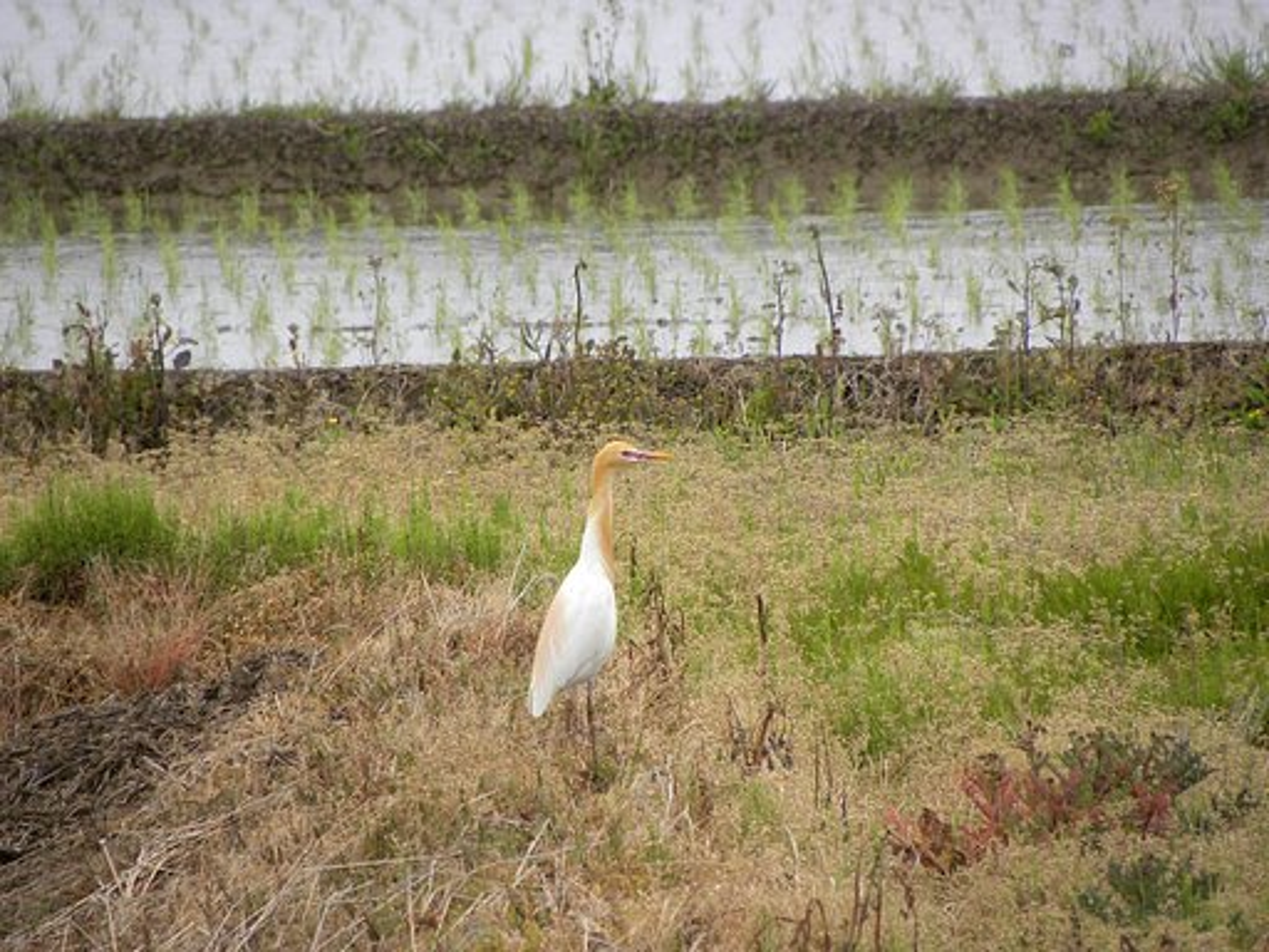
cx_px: 634
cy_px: 476
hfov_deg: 3.2
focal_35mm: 624
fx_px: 22875
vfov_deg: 2.4
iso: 71
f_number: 5
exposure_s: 1/171
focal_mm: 110.4
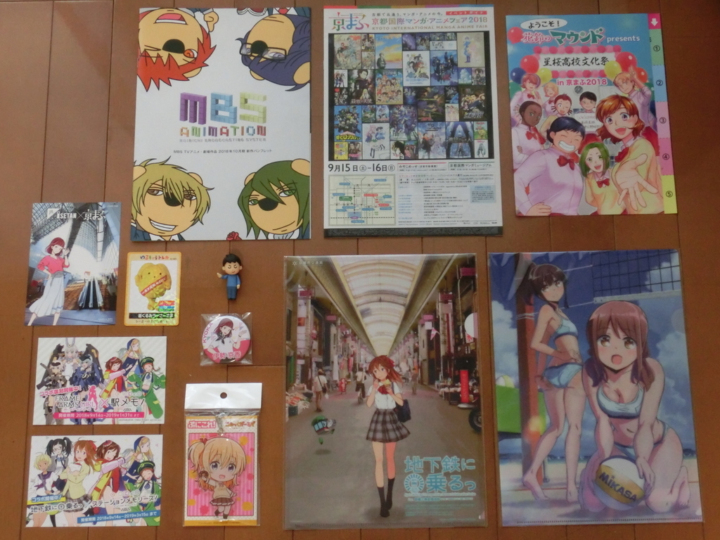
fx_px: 1061
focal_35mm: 51
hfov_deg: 37.5
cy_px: 270
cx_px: 360
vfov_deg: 28.6
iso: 800
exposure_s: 1/100
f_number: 4.7
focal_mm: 9.1
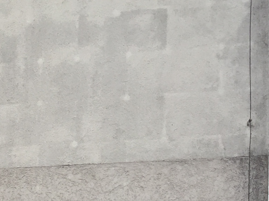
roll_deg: -2.2
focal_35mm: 123
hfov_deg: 15.0
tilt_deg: +0.9
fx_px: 956
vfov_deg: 11.4
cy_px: 333
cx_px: -117
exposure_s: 1/455
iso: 32
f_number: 2.2
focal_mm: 4.15
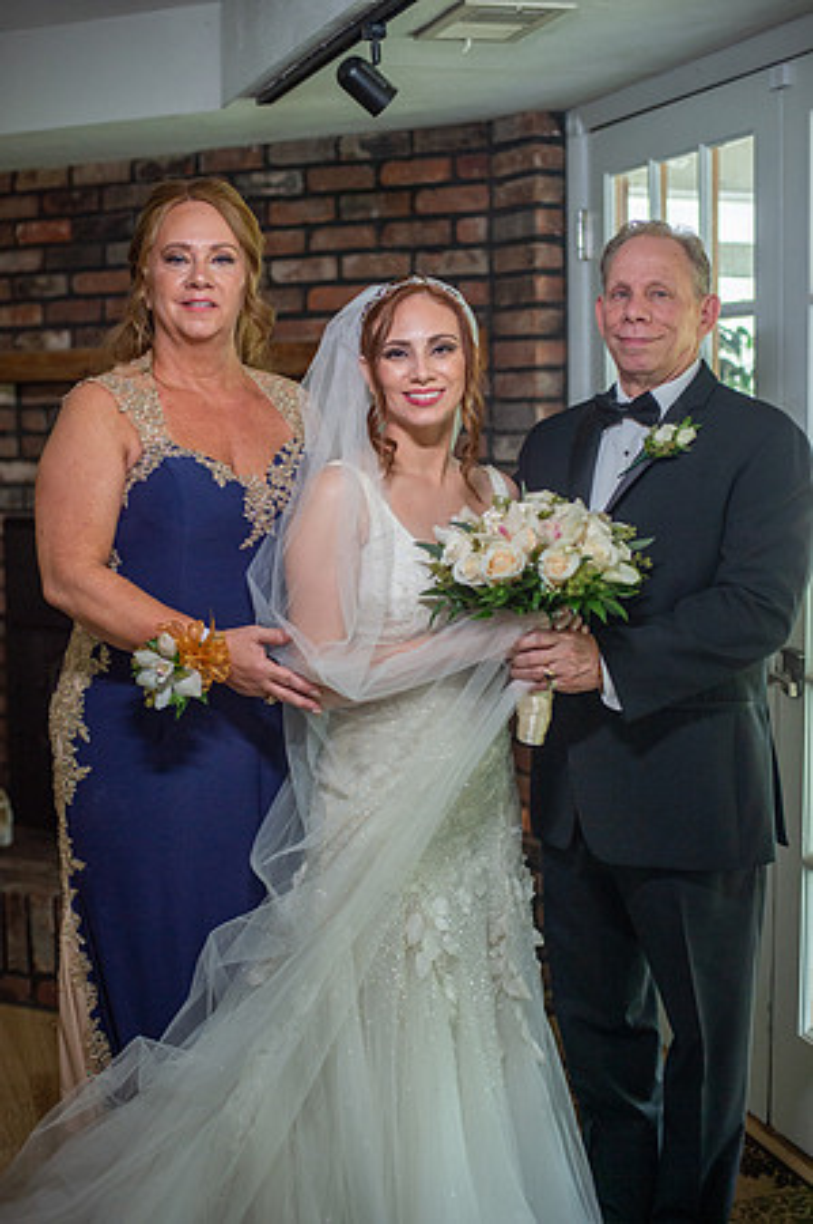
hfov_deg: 26.9
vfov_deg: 39.6
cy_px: 612
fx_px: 1698
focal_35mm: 50
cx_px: 406
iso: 1000
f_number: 2.5
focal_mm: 50
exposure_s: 1/400
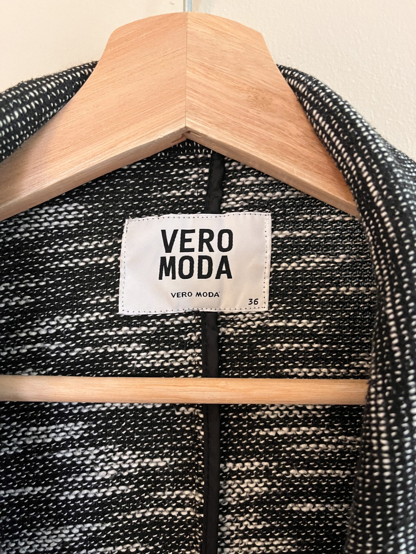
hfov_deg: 53.1
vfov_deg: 67.3
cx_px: 208
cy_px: 277
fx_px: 417
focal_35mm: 26
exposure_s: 1/48
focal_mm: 5.1
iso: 500
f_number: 1.6
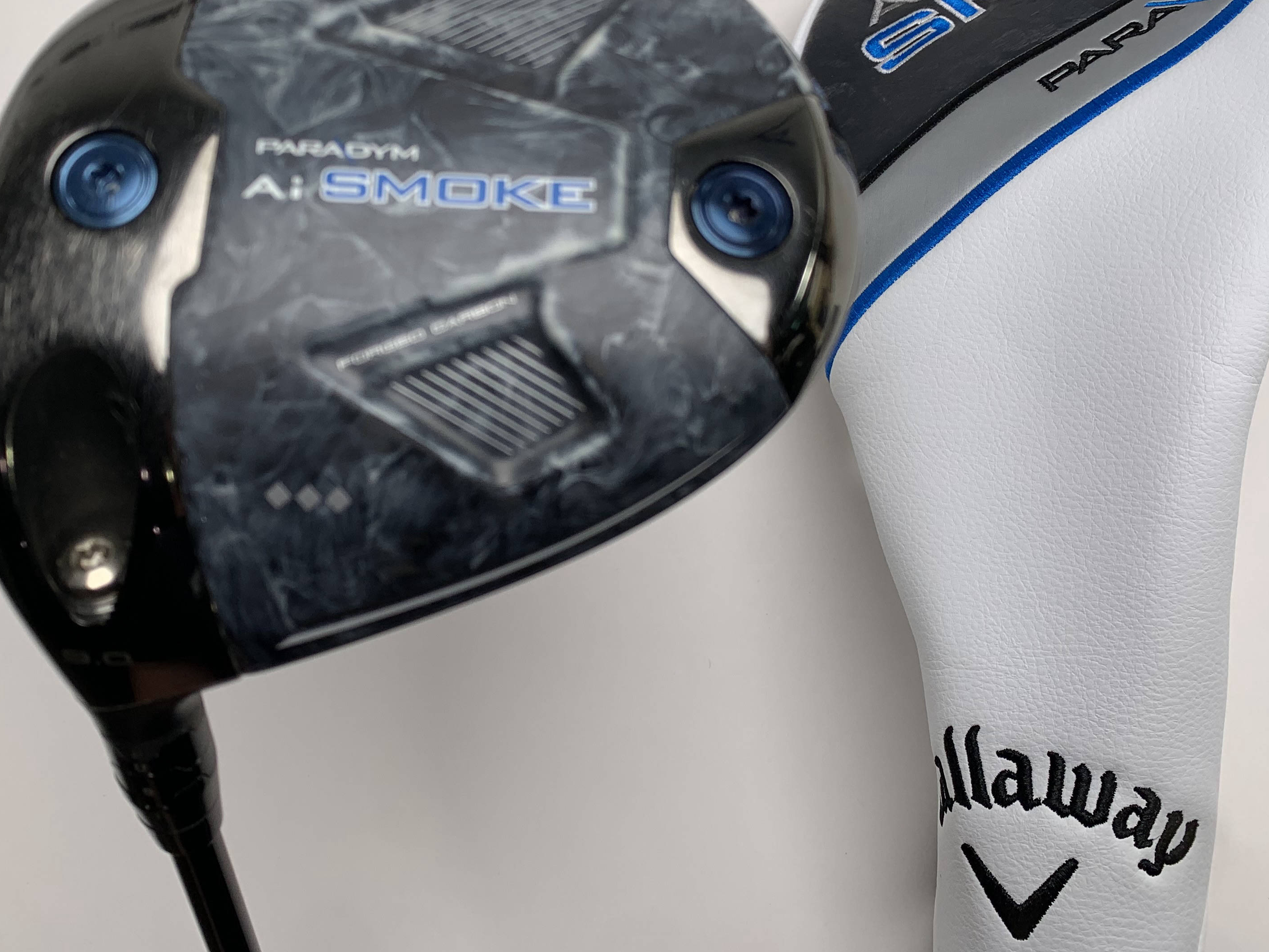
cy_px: 287
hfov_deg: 49.9
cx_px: 528
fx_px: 1356
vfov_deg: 38.1
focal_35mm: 37
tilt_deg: -70.9
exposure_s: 1/229
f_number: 1.8
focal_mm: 4.25
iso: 25
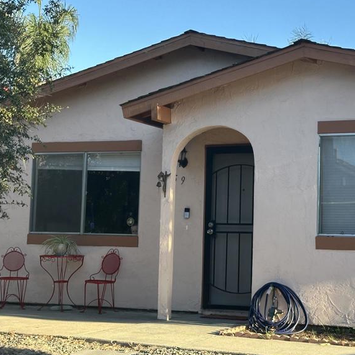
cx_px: 226
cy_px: 165
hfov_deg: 22.7
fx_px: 882
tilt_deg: +8.9
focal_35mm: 76
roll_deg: -4.2
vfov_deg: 22.8
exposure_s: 1/830
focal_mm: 6.86
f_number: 1.78
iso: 64
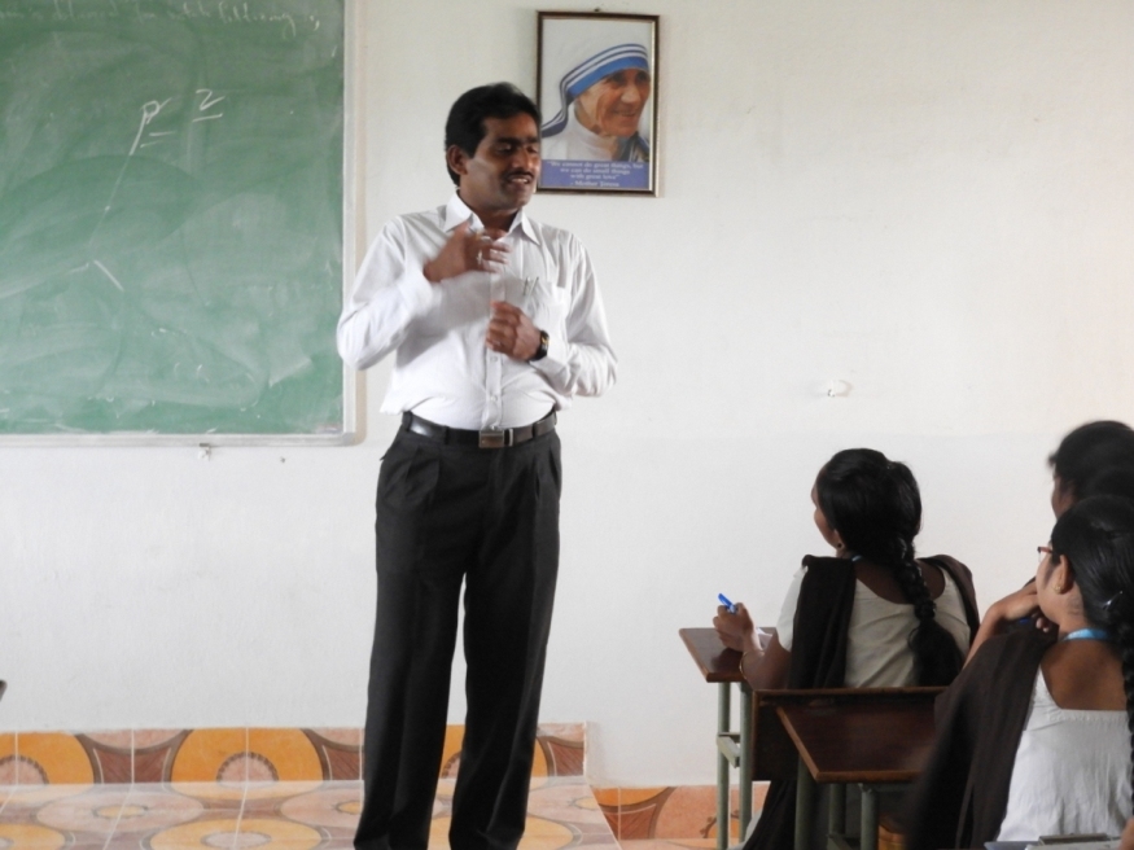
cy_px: 425
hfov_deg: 29.8
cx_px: 567
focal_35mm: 65
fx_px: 2129
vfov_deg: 22.6
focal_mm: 11.6
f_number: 4.2
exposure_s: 1/8
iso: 720
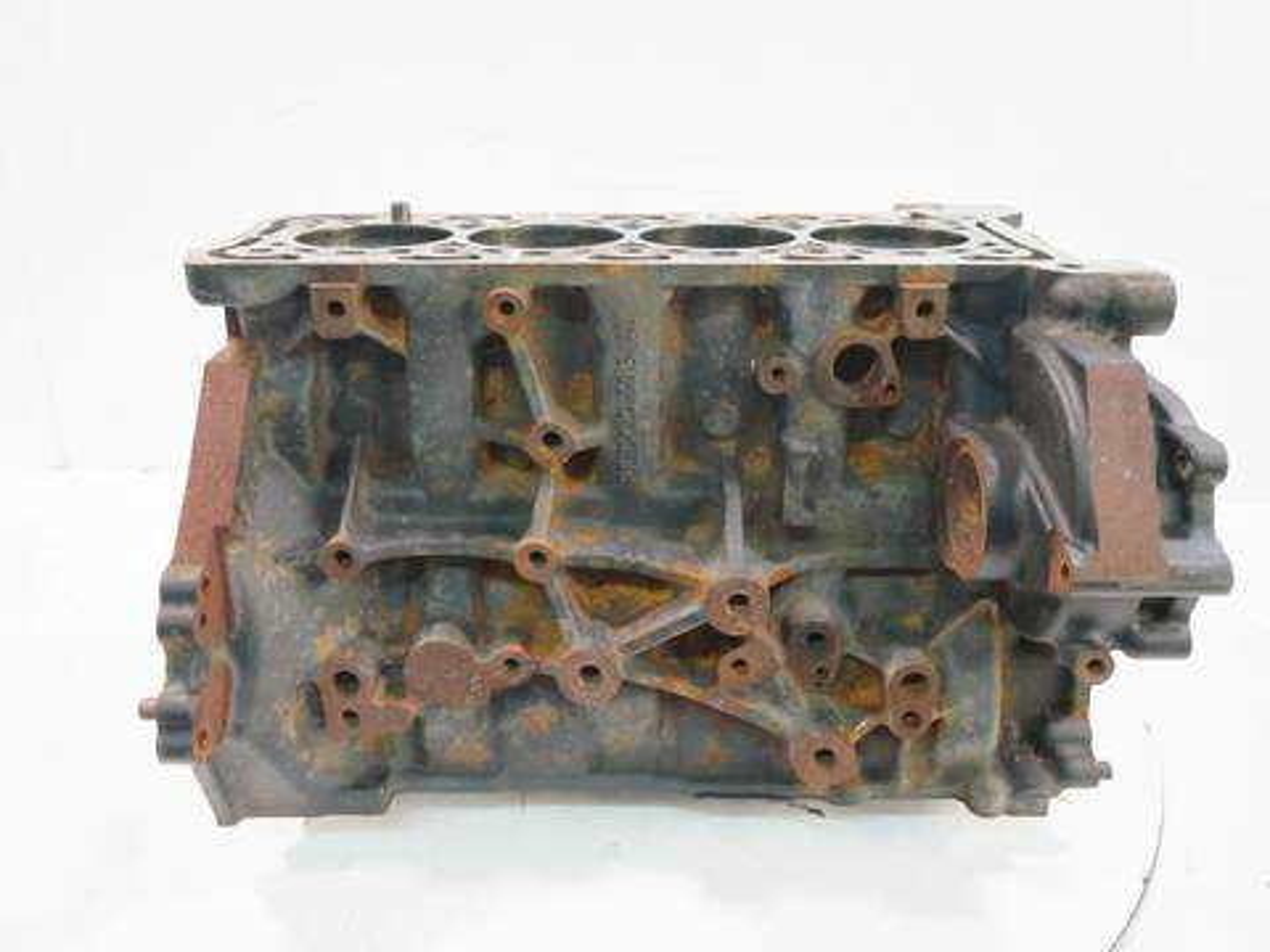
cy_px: 476
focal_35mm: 30
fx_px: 1101
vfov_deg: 46.8
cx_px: 635
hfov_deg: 60.0
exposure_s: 1/60
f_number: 3.8
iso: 800
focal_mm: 15
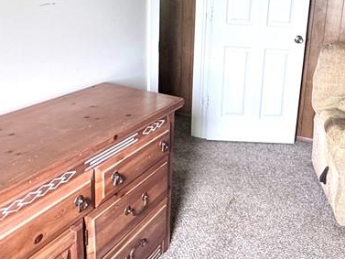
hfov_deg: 47.7
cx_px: 244
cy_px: 70
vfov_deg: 37.0
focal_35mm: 38
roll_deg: -3.8
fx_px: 379
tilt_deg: -13.9
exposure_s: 1/78
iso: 320
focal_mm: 2.22
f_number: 2.2
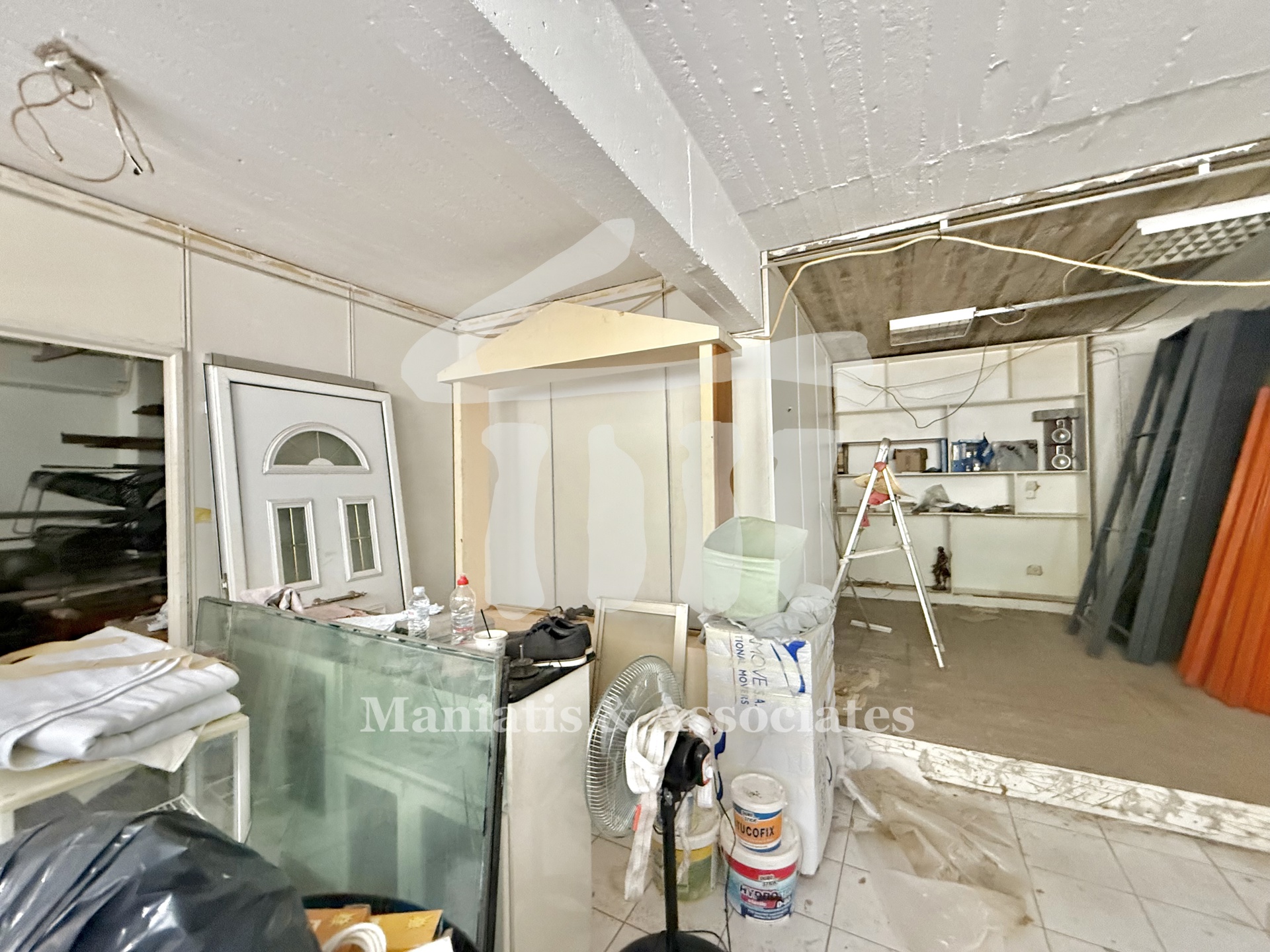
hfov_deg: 102.1
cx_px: 635
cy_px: 476
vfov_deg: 85.7
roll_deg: +2.4
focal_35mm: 14
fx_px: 514
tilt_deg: +1.1
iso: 640
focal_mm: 2.22
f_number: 2.2
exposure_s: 1/60
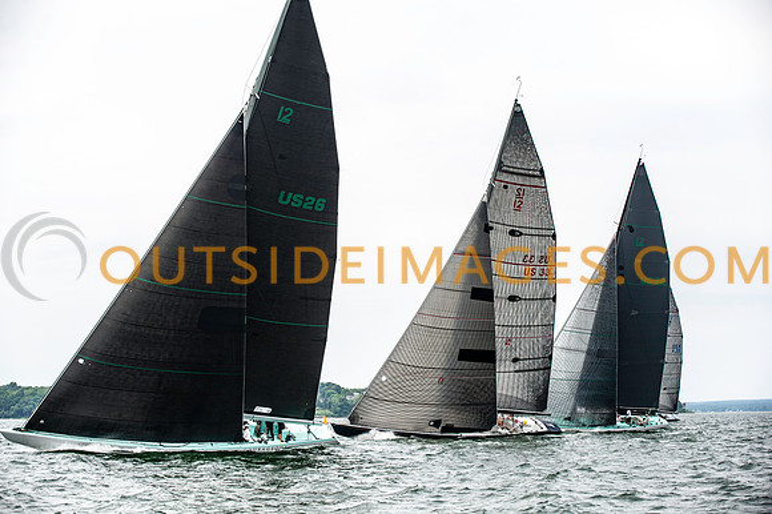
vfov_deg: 14.8
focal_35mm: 92
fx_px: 1972
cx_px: 386
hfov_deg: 22.2
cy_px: 257
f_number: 5.6
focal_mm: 92
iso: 320
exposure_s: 1/1000
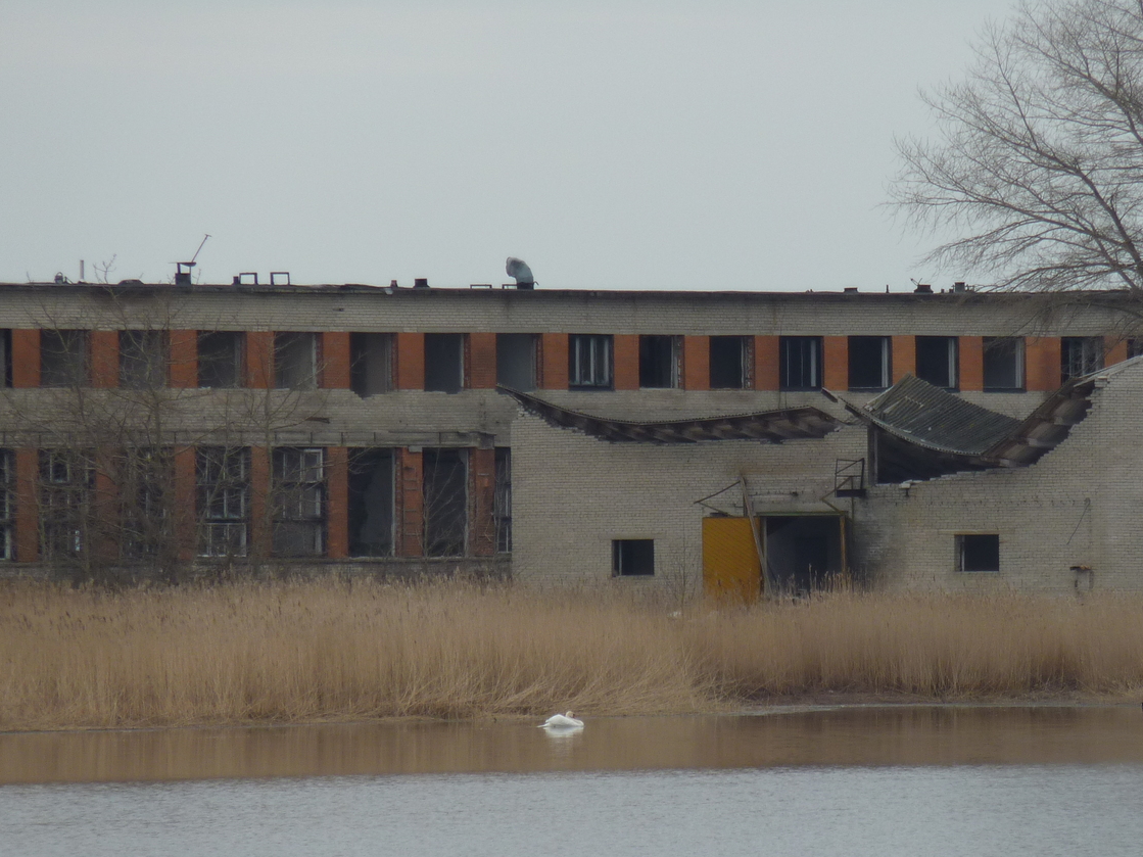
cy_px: 483
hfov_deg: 4.6
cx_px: 803
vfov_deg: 3.5
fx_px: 14164
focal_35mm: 429
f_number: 4.9
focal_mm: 49.2
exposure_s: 1/320
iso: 80
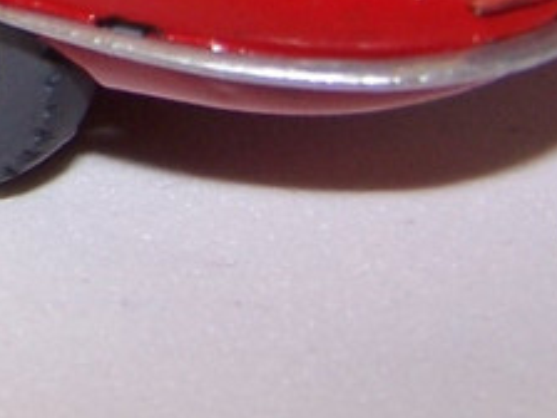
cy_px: -214
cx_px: -250
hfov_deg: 10.6
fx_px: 2912
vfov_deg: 8.0
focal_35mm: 181
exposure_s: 1/60
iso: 80
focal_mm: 6.3
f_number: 2.8
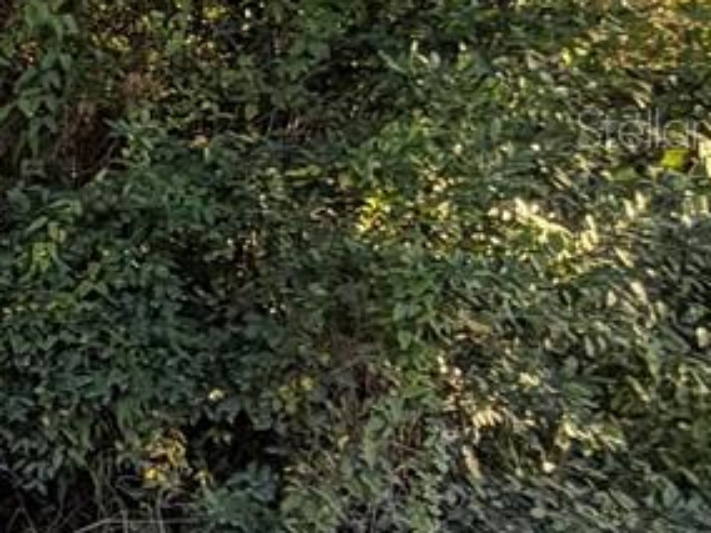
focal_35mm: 79
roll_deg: -0.3
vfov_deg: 18.5
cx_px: -1192
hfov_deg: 13.2
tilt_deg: -0.8
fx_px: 1623
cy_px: 128
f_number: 2.2
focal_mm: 2.22
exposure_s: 1/140
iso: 40
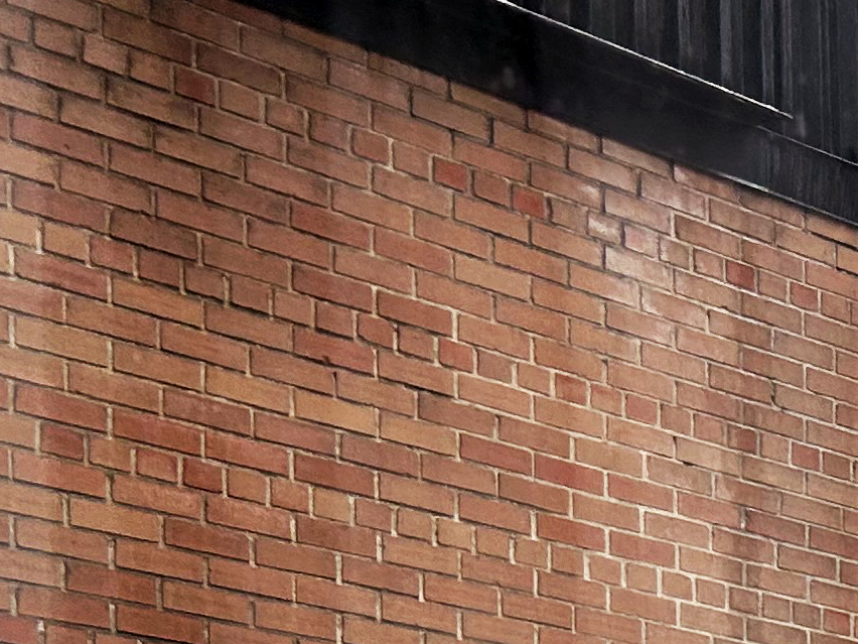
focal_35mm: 123
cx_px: 1760
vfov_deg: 10.6
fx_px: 3049
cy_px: 1447
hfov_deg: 13.5
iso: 32
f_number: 1.5
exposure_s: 1/124
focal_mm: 5.7
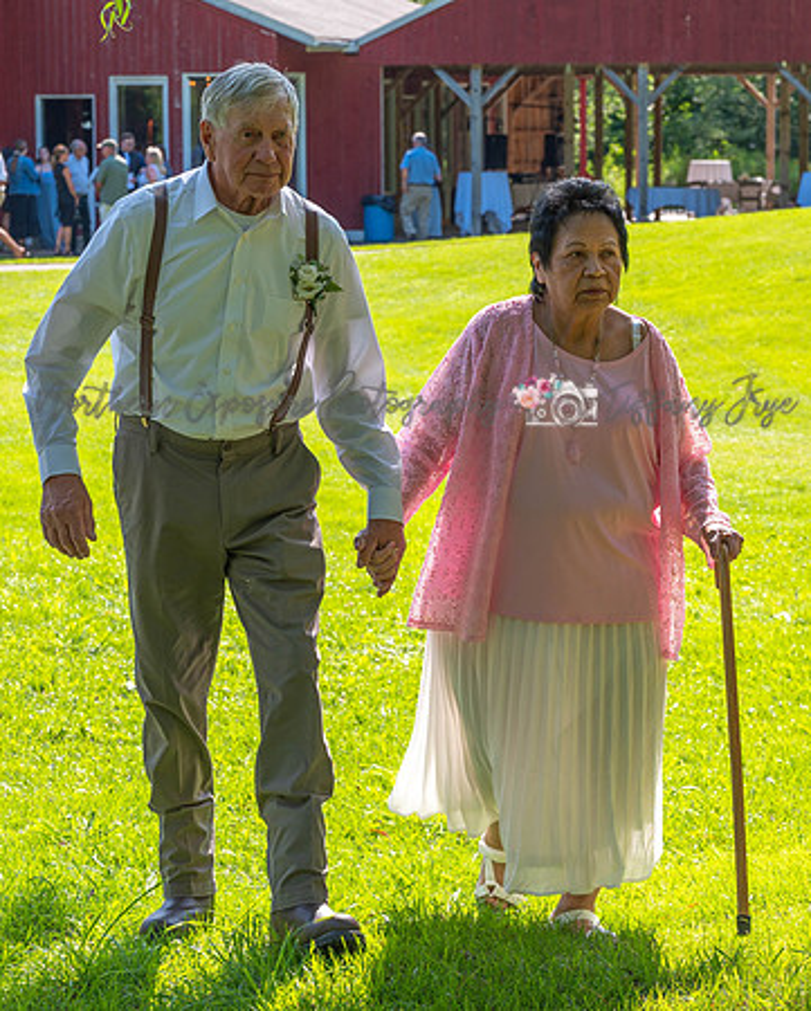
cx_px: 435
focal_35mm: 110
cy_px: 560
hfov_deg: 14.0
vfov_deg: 17.4
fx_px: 3298
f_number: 6.3
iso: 100
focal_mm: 62
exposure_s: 1/320
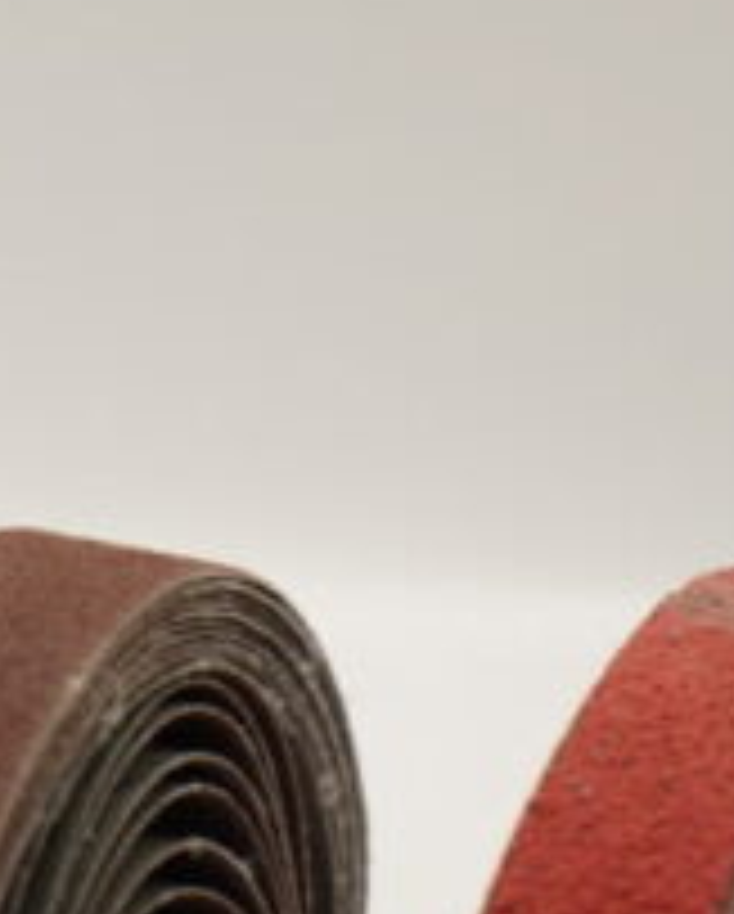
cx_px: -459
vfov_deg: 7.8
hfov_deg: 6.2
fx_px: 6719
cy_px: 612
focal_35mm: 248
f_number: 5.6
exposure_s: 1/160
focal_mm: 70
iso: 500
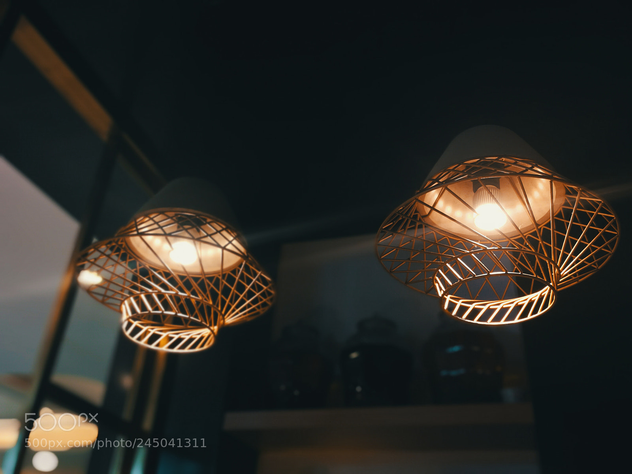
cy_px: 237
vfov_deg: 46.8
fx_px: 548
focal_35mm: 30
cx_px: 316
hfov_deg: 60.0
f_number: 4
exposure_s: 1/33.3
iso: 125
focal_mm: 3.95
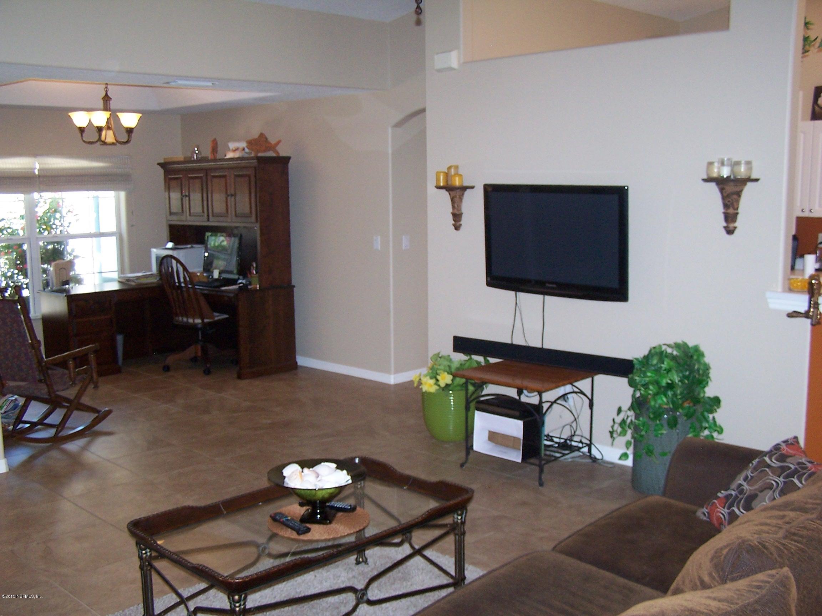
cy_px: 308
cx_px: 411
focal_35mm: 38
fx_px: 902
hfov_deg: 49.0
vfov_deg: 37.7
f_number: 2.8
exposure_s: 1/60
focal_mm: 6.3
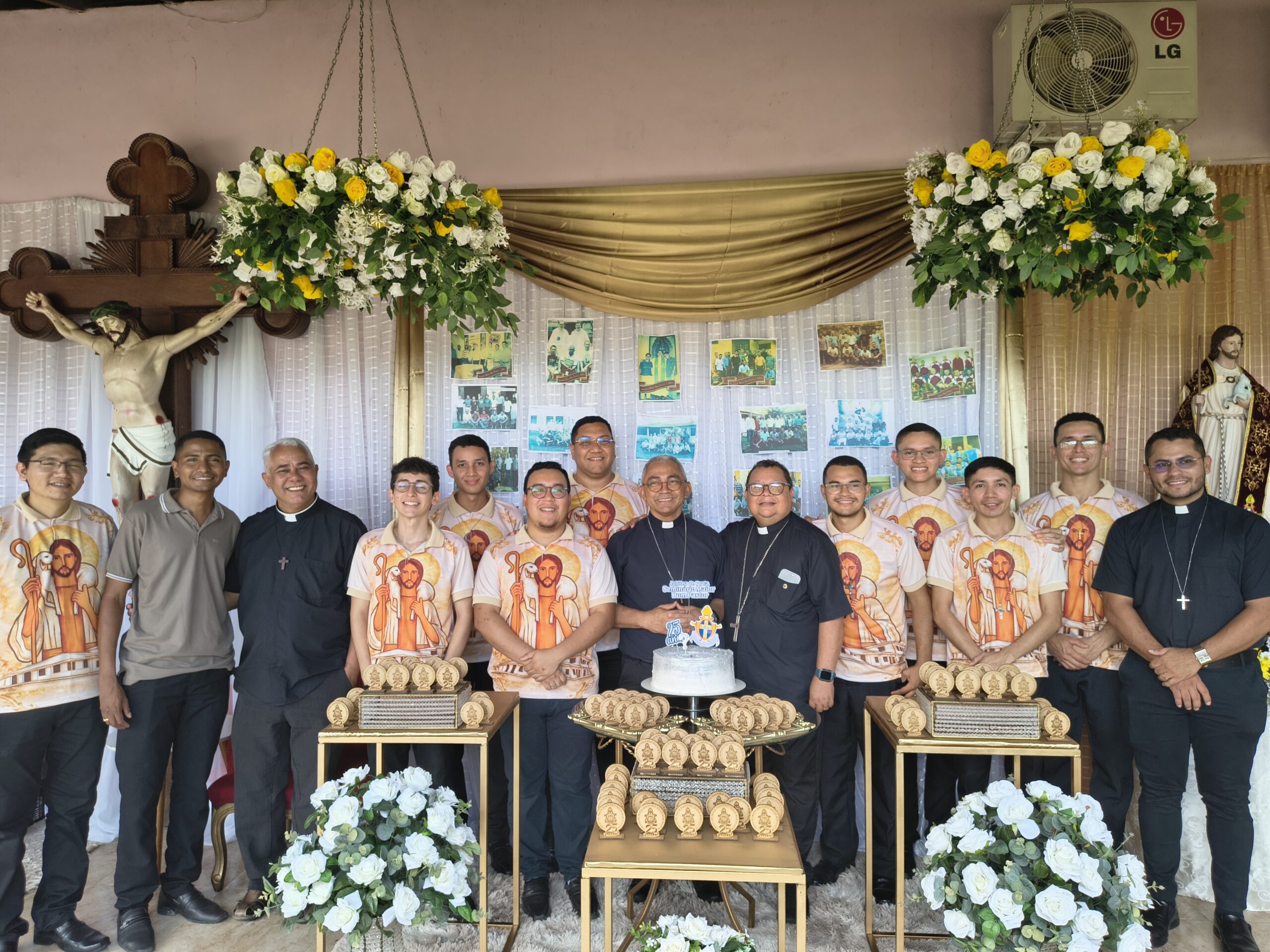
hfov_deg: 71.6
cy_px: 476
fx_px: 881
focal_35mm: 24
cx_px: 635
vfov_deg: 56.8
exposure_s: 1/100
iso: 151
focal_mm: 5.56
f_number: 1.8
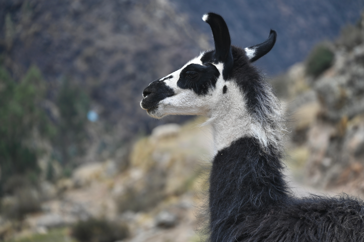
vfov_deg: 6.9
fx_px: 2021
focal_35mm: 200
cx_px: 182
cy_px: 121
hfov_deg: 10.3
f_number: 6.3
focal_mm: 200
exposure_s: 1/250
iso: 100
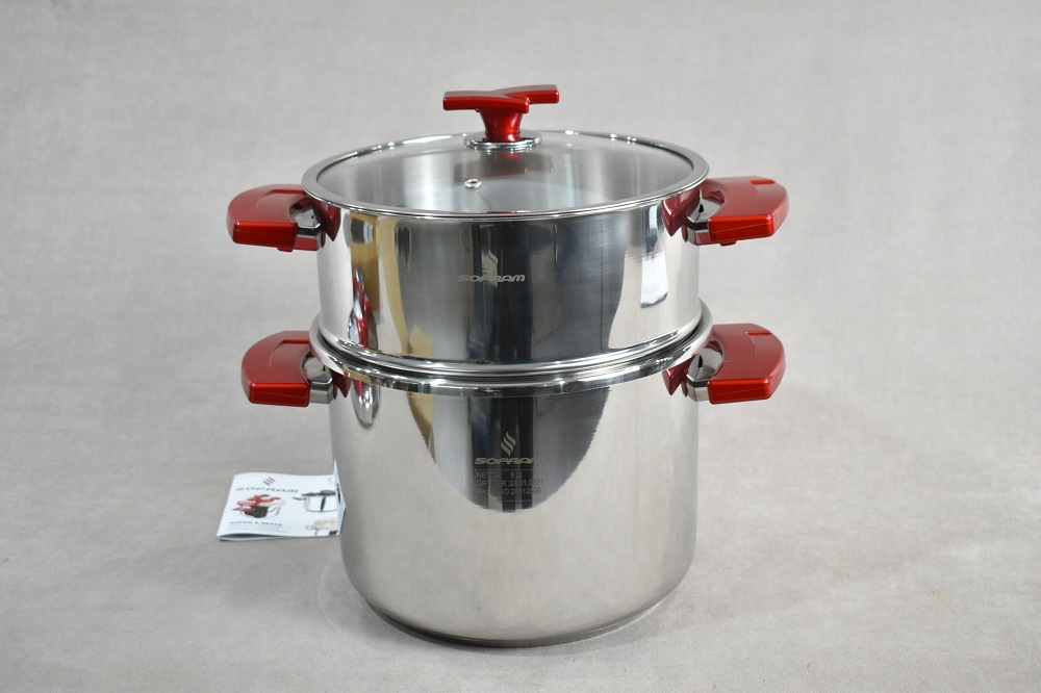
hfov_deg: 38.9
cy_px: 346
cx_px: 520
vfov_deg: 26.5
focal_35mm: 51
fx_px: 1474
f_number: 4.5
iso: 1600
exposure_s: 1/60
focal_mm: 34
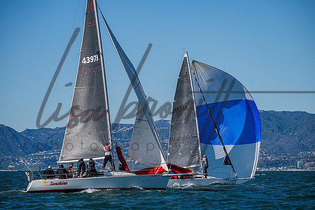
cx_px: 157
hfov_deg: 10.6
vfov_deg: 7.1
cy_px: 114
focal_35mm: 194
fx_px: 1697
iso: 400
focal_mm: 175
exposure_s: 1/4000
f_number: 5.6
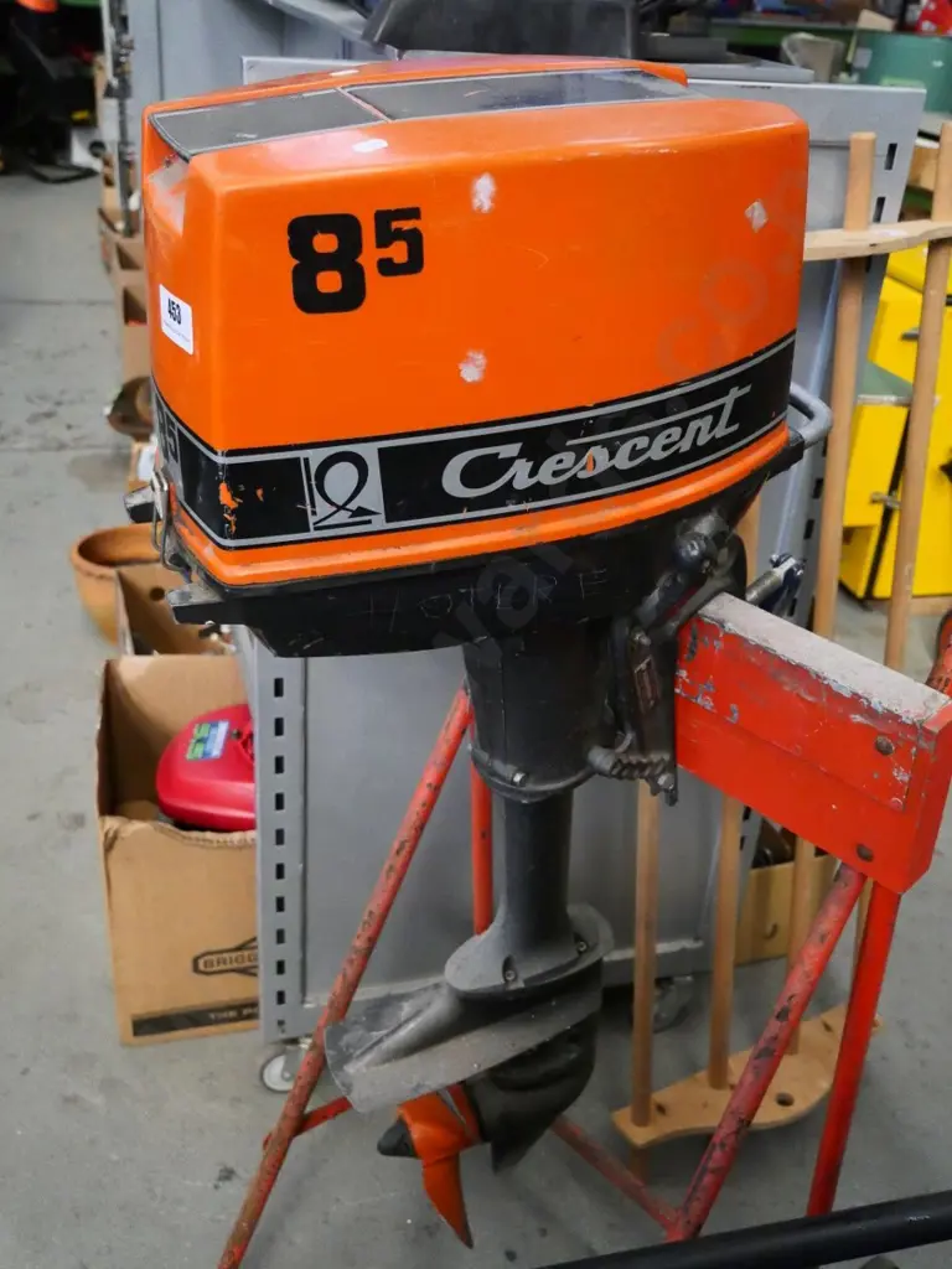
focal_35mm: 34
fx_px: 1247
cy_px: 634
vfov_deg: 54.0
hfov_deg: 41.8
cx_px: 476
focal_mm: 17
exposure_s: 1/640
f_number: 3.8
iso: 6400
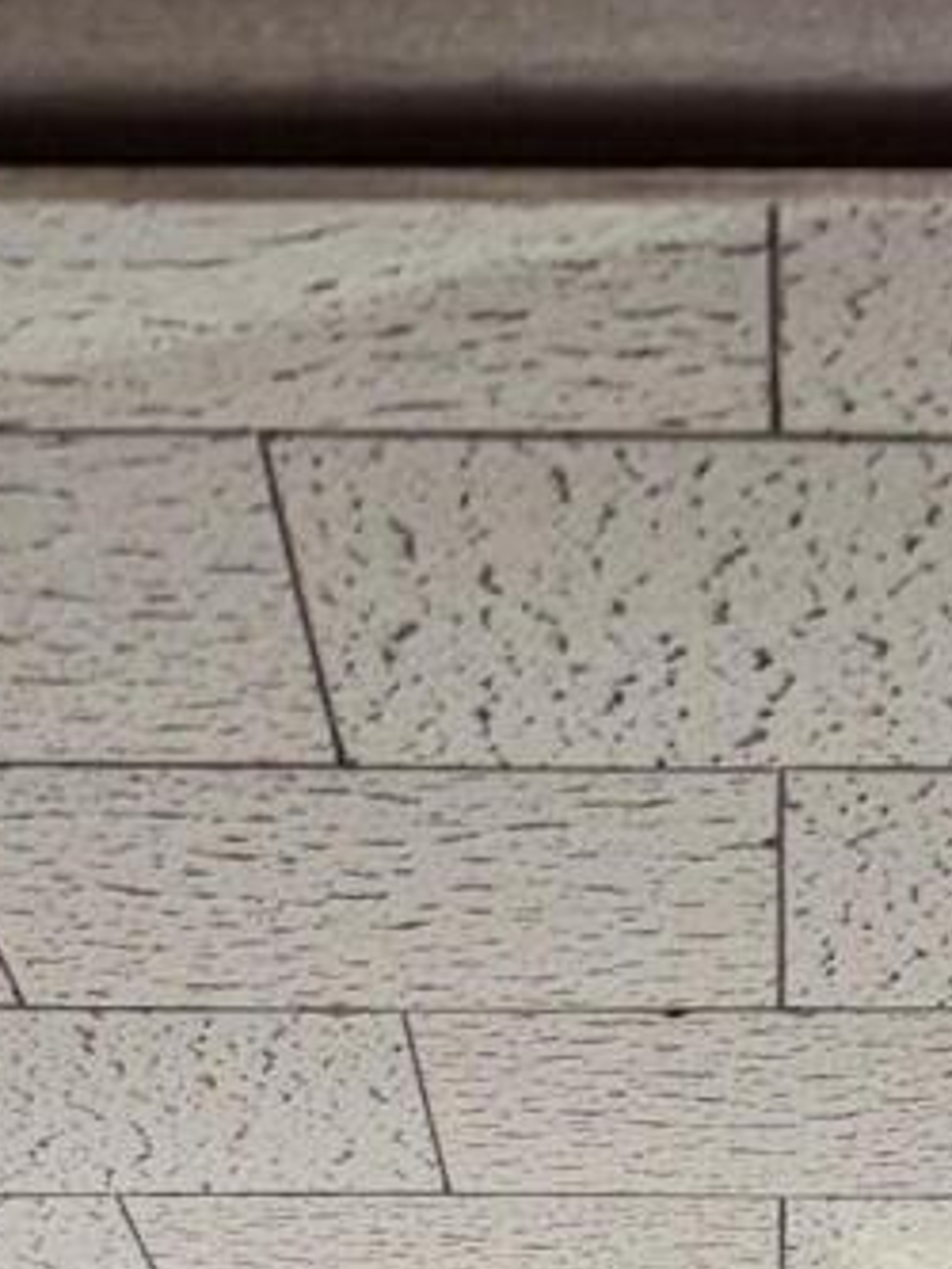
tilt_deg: -13.2
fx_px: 5277
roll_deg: -0.4
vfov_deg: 10.3
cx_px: 788
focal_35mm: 144
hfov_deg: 10.3
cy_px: 3704
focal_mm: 6.76
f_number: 1.78
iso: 200
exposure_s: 1/77
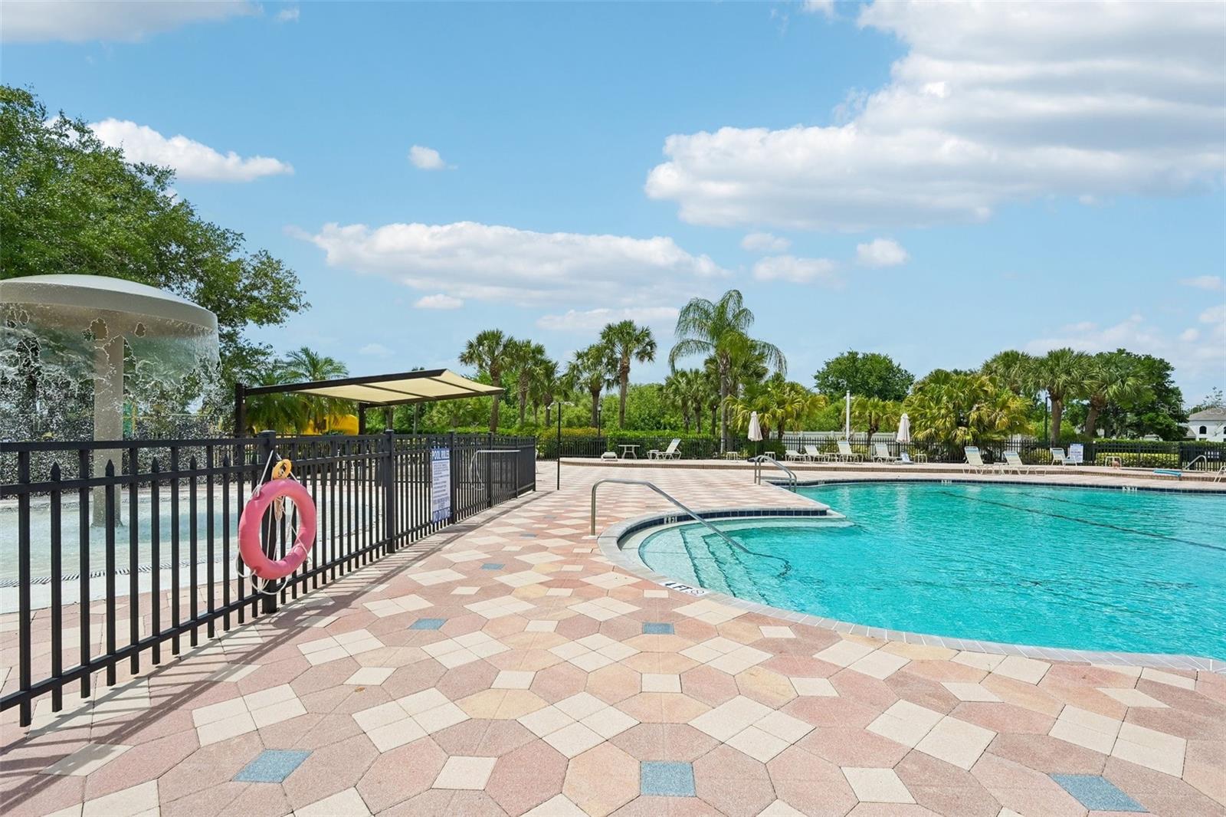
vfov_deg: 77.3
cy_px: 408
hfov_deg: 100.4
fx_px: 511
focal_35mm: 15
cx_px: 613
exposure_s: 1/2500
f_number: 8
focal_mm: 15
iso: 400
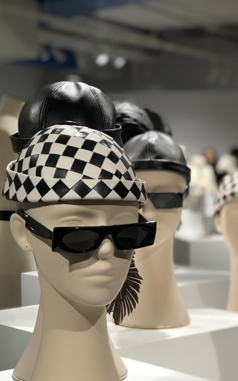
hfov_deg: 14.8
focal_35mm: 88
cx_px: 187
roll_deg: -0.3
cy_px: 276
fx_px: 912
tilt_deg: -7.9
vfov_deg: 23.4
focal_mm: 6.6
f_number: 2.8
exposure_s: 1/61
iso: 20
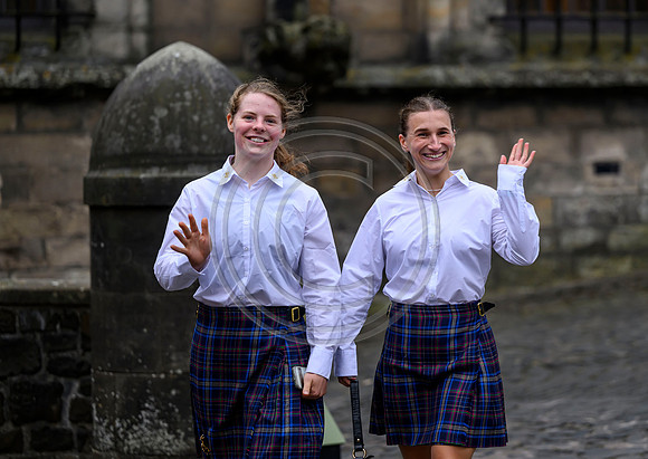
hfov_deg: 12.8
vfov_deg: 9.1
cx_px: 400
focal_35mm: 157
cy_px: 182
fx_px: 2881
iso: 500
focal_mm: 125
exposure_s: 1/640
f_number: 2.8
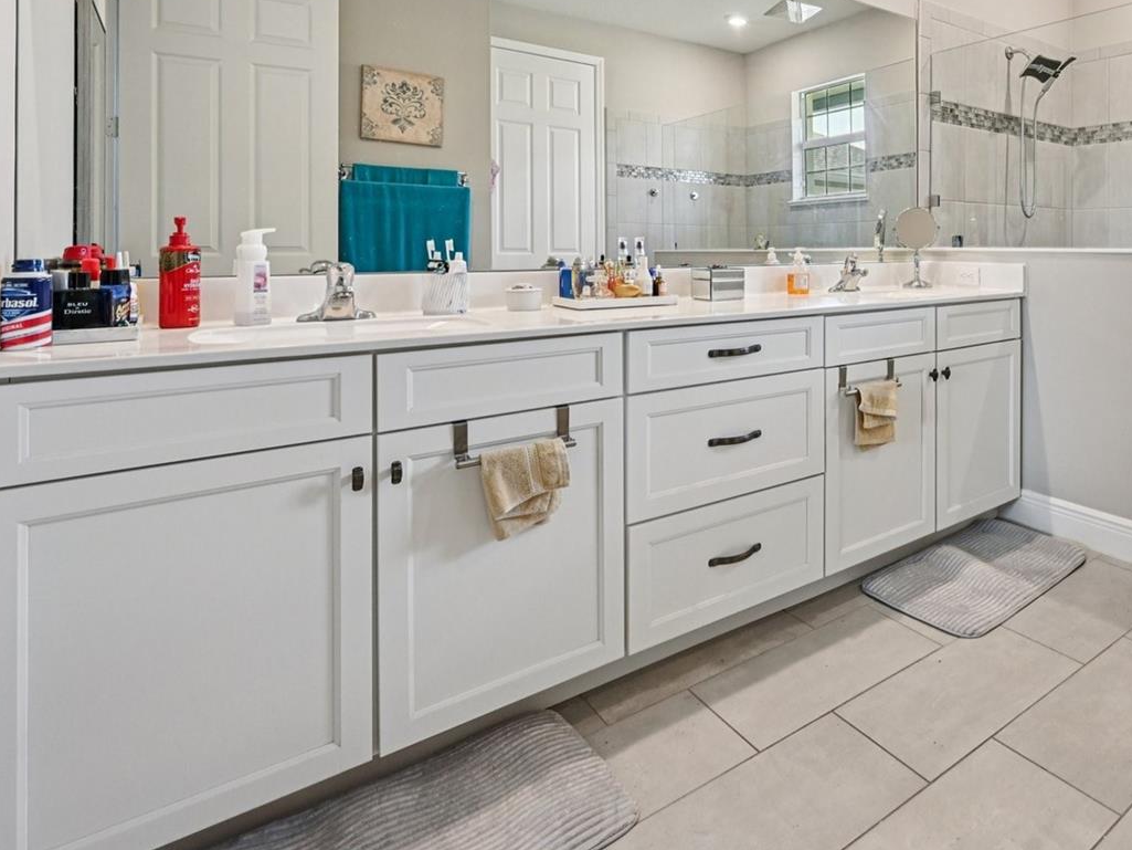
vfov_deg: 60.0
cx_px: 855
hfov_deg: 71.5
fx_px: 711
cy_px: 273
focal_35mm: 22
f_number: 8
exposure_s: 1/100
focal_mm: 14.5
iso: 1600
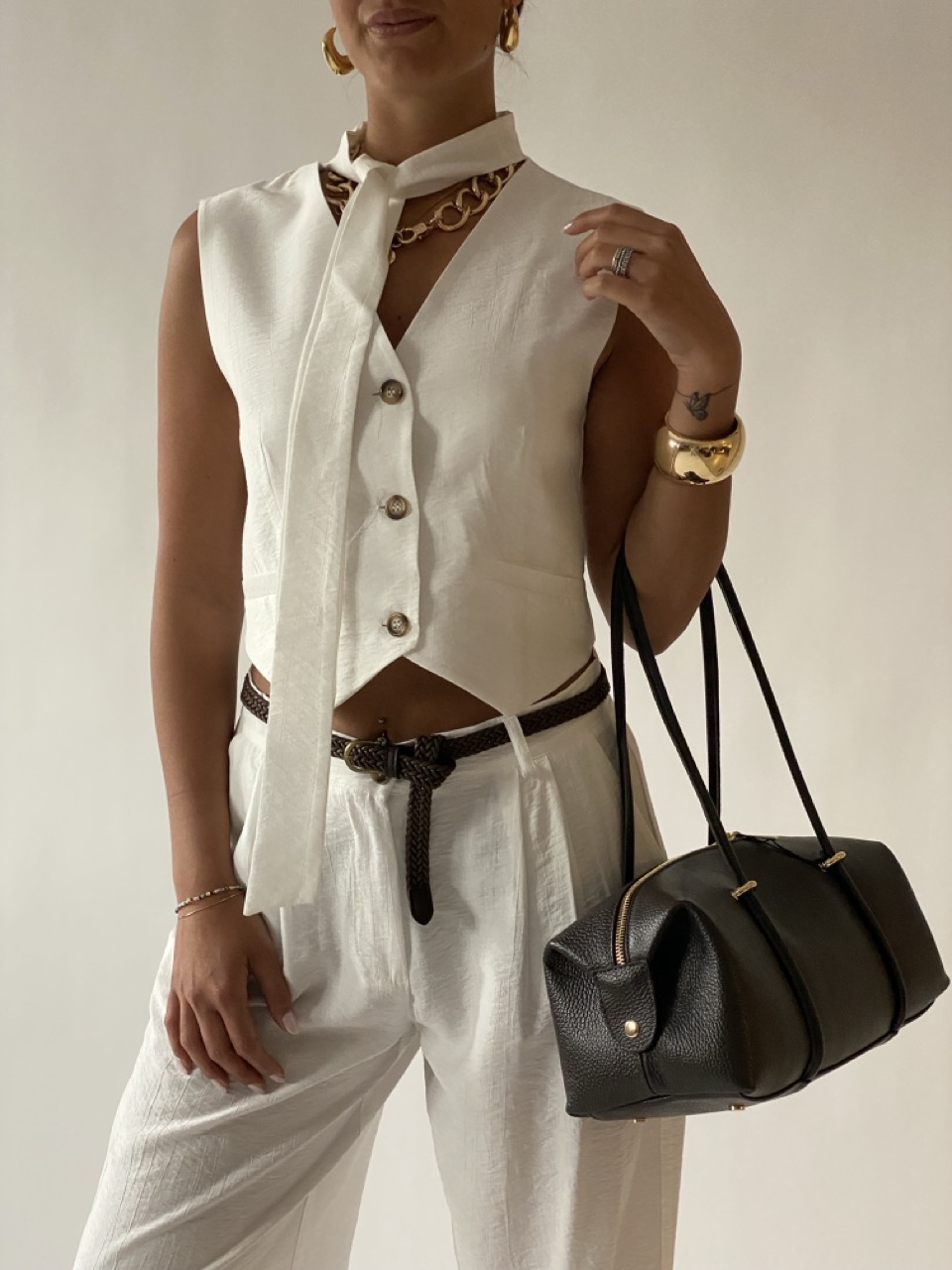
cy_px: 635
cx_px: 476
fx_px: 1907
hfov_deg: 28.0
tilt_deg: -4.6
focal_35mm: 52
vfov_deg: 36.8
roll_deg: -1.9
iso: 250
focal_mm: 6
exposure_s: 1/50
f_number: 2
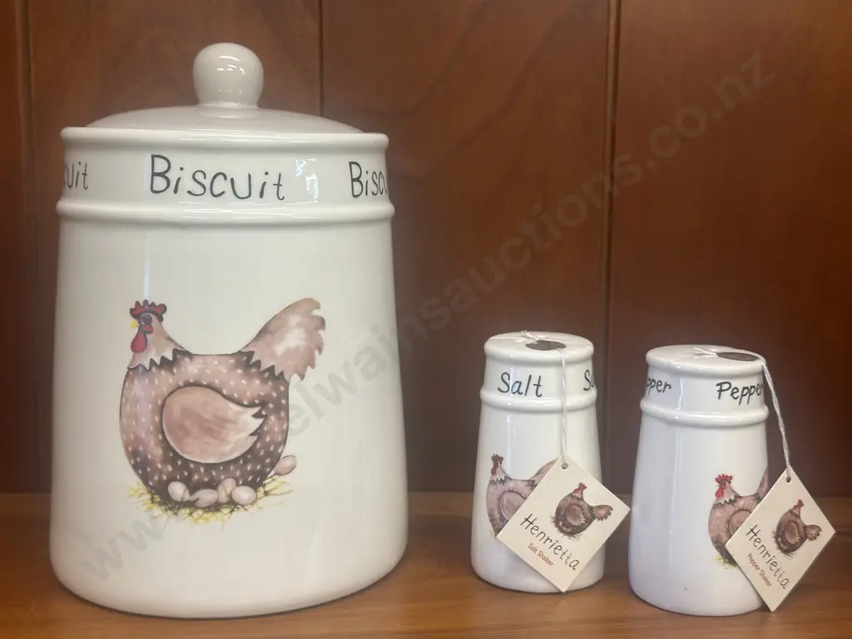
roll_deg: +0.0
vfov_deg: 30.3
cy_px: 320
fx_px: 1181
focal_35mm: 48
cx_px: 426
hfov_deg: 39.7
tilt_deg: -7.0
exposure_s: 1/50
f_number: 1.78
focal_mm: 6.86
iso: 80
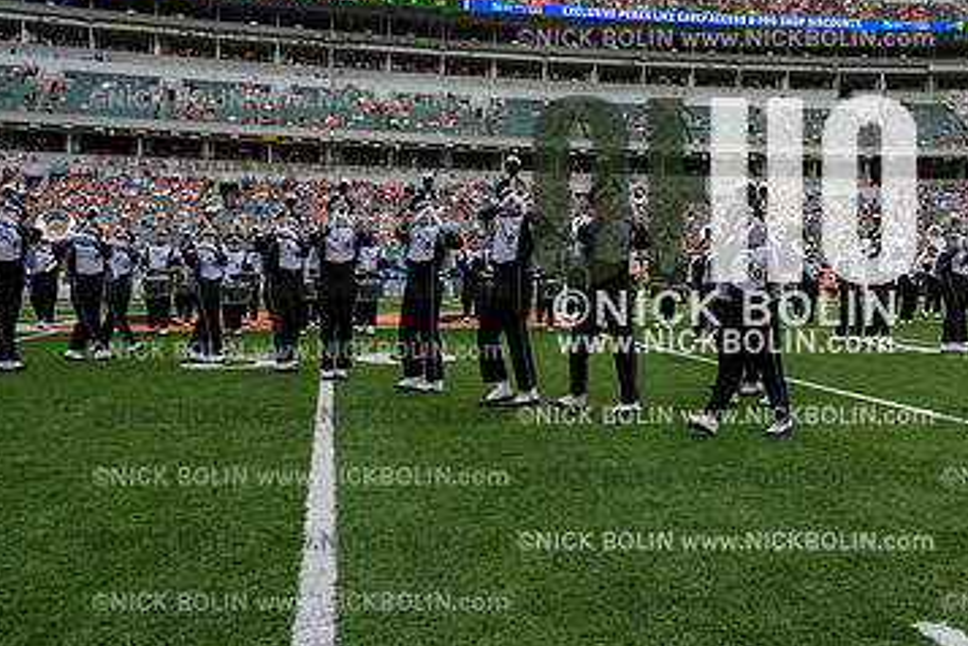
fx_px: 1049
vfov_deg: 34.0
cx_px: 724
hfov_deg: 47.7
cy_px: 227
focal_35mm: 39
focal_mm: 24
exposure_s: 1/125
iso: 80
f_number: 7.1
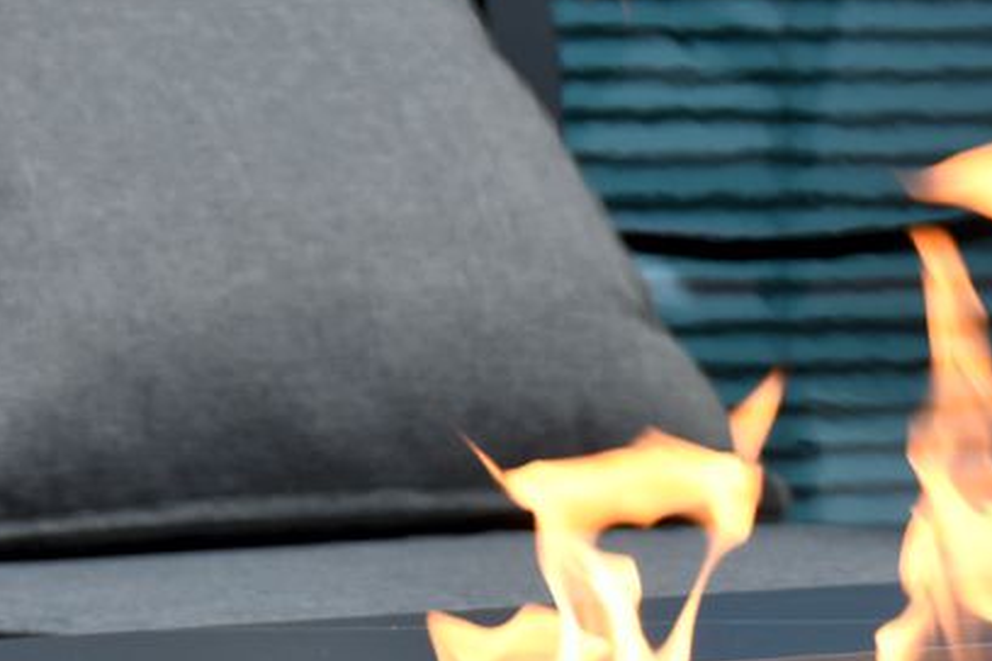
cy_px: 552
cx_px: 914
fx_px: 8514
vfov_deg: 4.4
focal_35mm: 309
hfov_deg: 6.7
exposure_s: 1/180
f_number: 5
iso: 200
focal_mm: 70
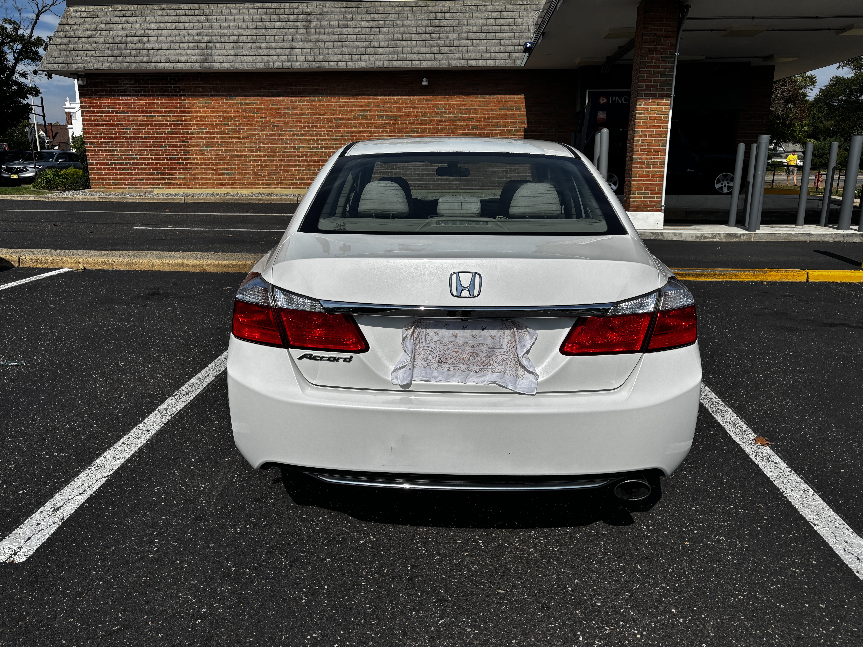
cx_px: 432
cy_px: 324
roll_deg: +0.6
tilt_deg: -12.0
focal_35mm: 26
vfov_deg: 53.1
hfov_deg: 67.3
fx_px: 648
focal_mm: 5.96
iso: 50
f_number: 1.6
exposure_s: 1/8333
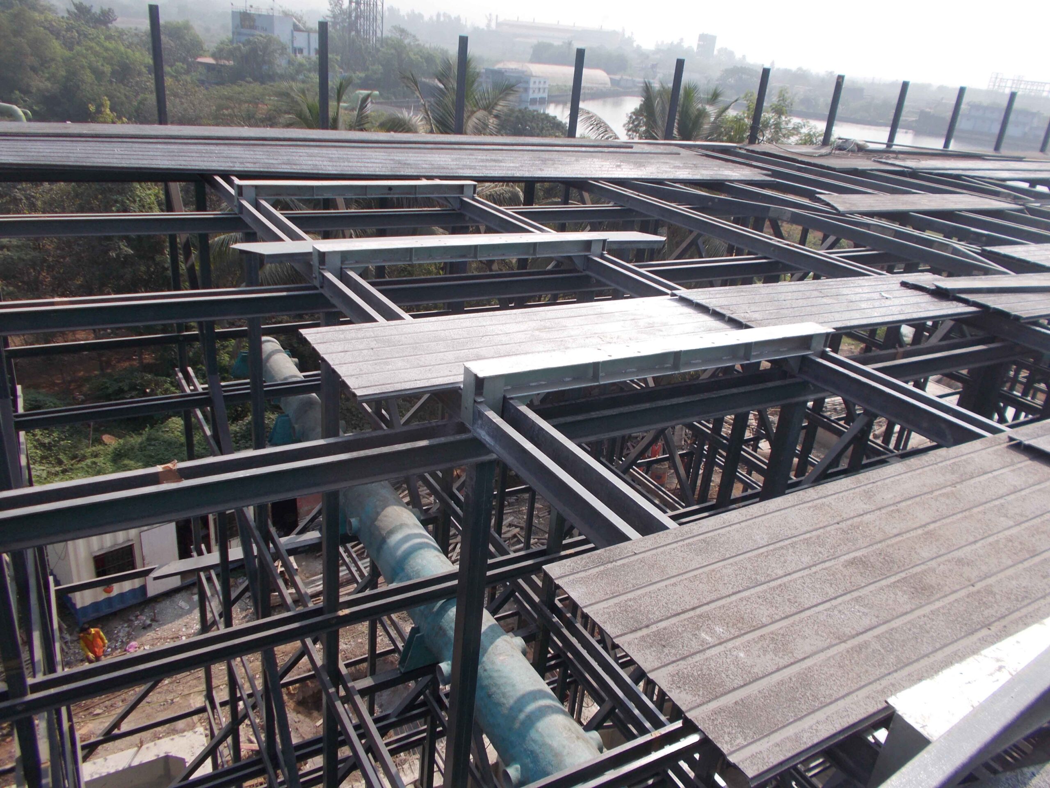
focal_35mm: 26
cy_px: 394
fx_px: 789
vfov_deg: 53.1
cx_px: 525
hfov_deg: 67.3
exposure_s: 1/100
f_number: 8
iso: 80
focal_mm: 4.6
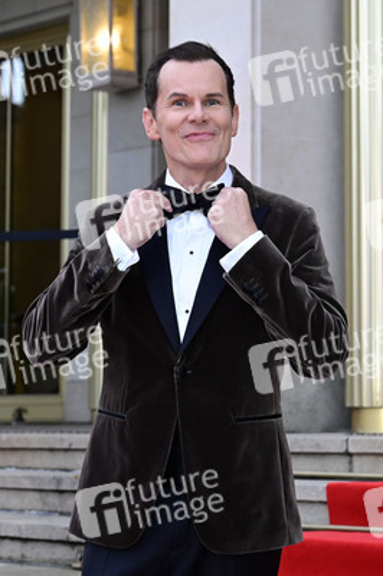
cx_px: 192
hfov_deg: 21.5
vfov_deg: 31.9
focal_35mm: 63
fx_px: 1007
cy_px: 288
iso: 3200
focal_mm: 63
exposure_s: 1/200
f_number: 5.6
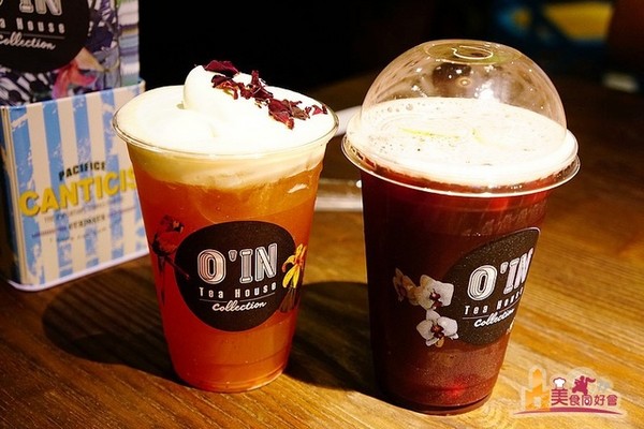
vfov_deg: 28.1
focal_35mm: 48
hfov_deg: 41.1
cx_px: 322
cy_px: 214
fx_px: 859
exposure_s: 1/60
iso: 2500
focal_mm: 32
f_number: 4
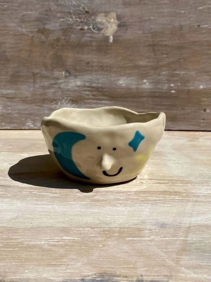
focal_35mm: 26
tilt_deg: -5.1
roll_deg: +0.4
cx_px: 106
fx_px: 211
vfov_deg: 67.3
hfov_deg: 53.1
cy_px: 141
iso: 32
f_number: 1.8
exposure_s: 1/6757
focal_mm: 4.25
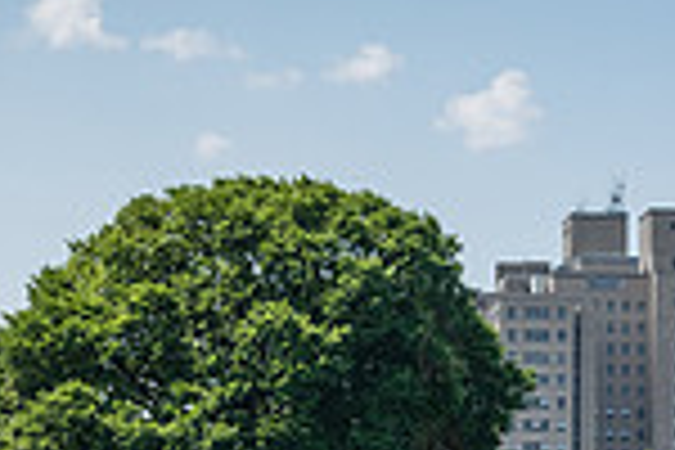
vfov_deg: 8.9
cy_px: 938
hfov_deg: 14.2
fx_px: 2700
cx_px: 461
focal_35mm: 144
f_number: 5.6
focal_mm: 32
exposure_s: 1/2500
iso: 400
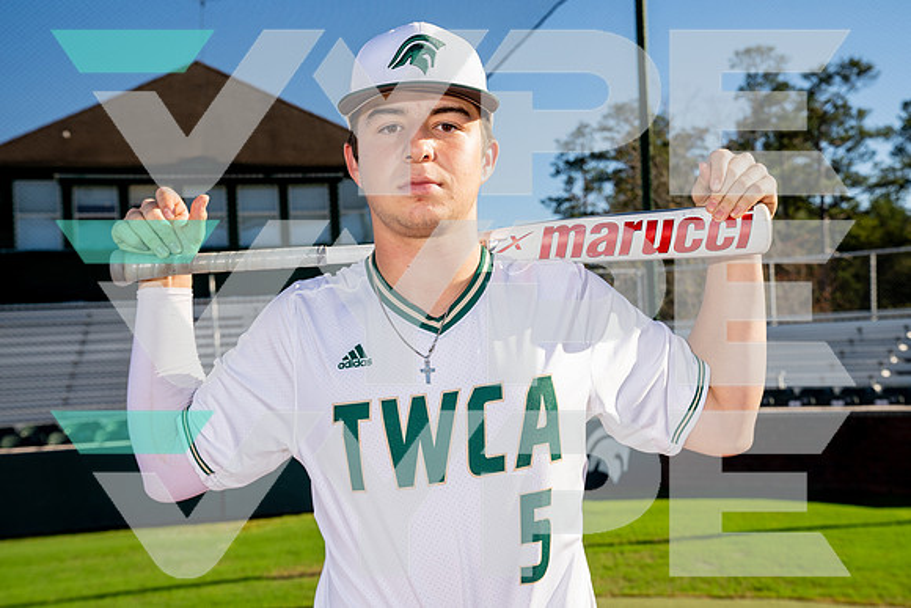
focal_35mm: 47
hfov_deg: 41.9
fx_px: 1190
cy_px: 304
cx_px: 456
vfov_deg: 28.7
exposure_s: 1/250
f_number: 7.1
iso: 100
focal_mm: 47
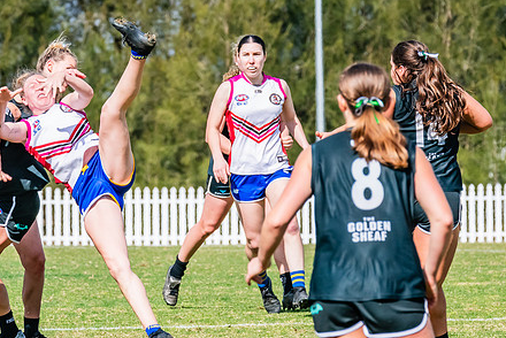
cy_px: 82
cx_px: 104
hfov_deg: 3.1
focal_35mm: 672
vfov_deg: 2.0
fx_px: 9451
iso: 800
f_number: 13
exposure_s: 1/1250
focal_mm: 330
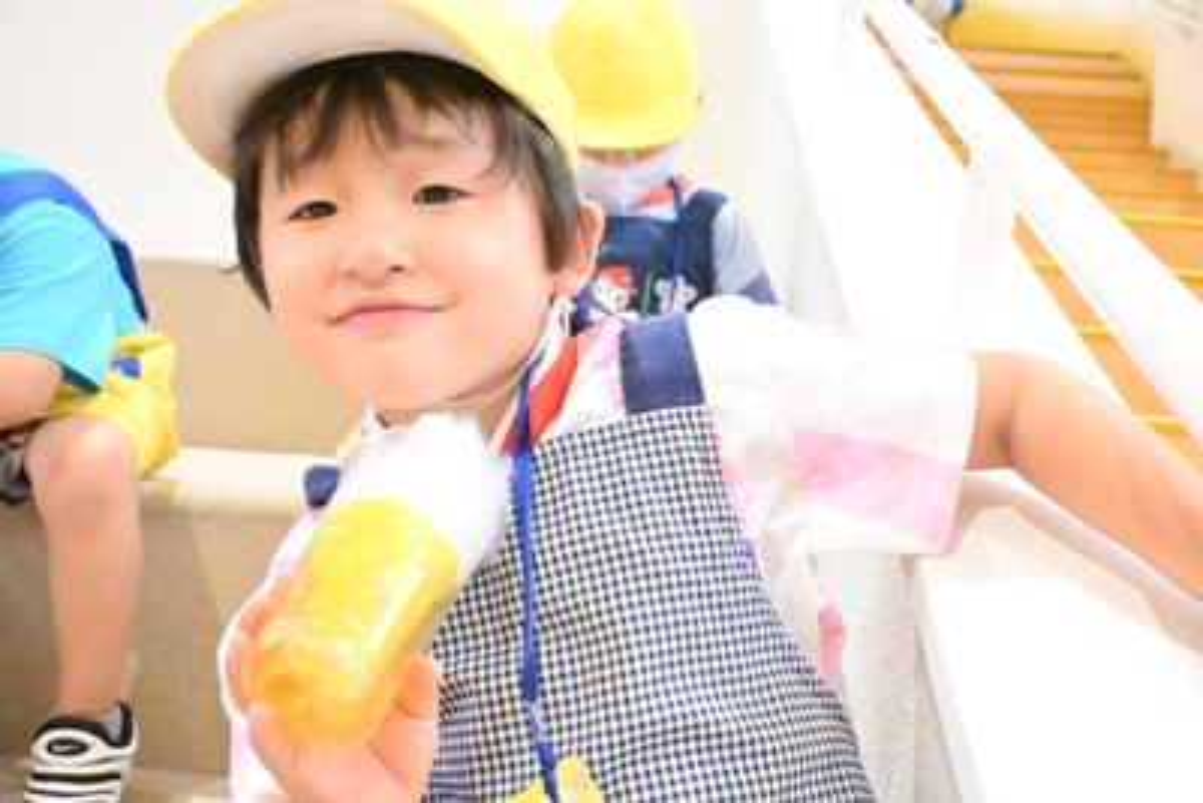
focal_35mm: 34
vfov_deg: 38.4
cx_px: 602
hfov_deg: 55.1
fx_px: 1153
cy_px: 402
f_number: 5
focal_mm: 23
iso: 20000
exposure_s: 1/1000
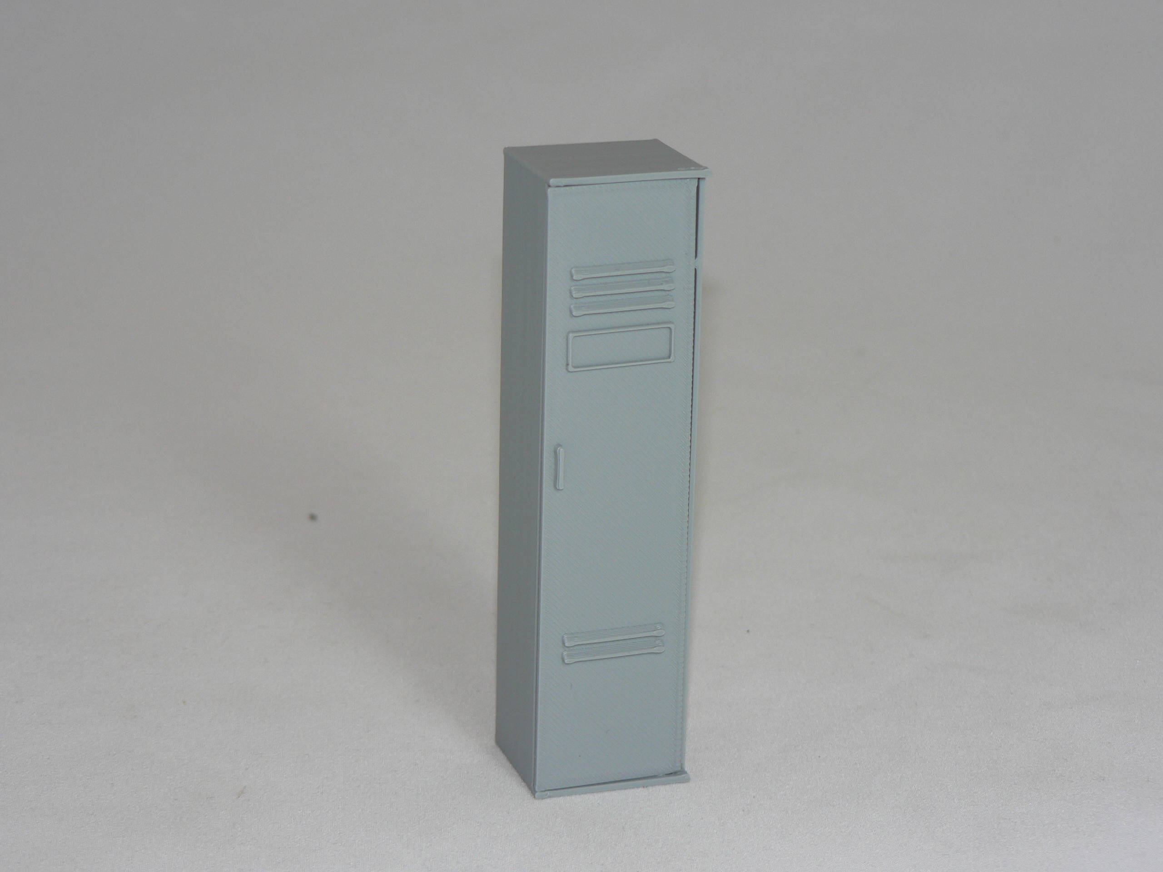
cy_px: 436
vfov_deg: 15.6
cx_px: 582
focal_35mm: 95
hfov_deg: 20.7
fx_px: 3192
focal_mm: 15.8
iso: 80
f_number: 3.2
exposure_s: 1/60
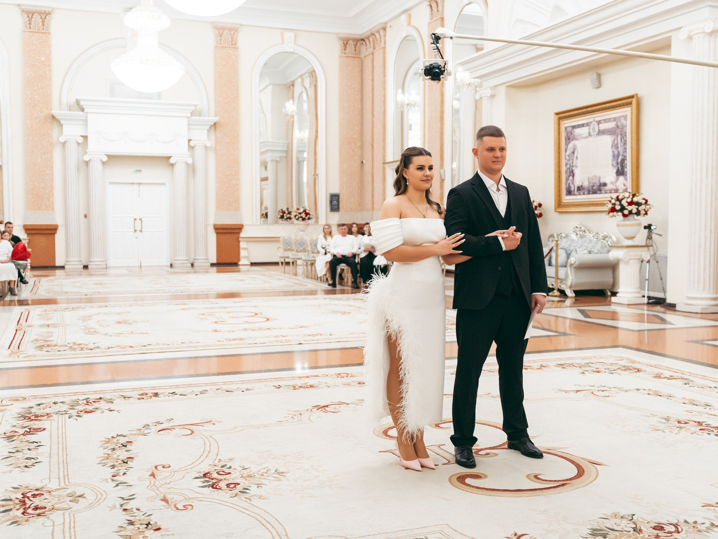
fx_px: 811
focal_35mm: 39
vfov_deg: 36.8
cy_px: 269
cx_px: 352
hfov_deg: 47.7
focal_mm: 35
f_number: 2.8
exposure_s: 1/400
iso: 1600
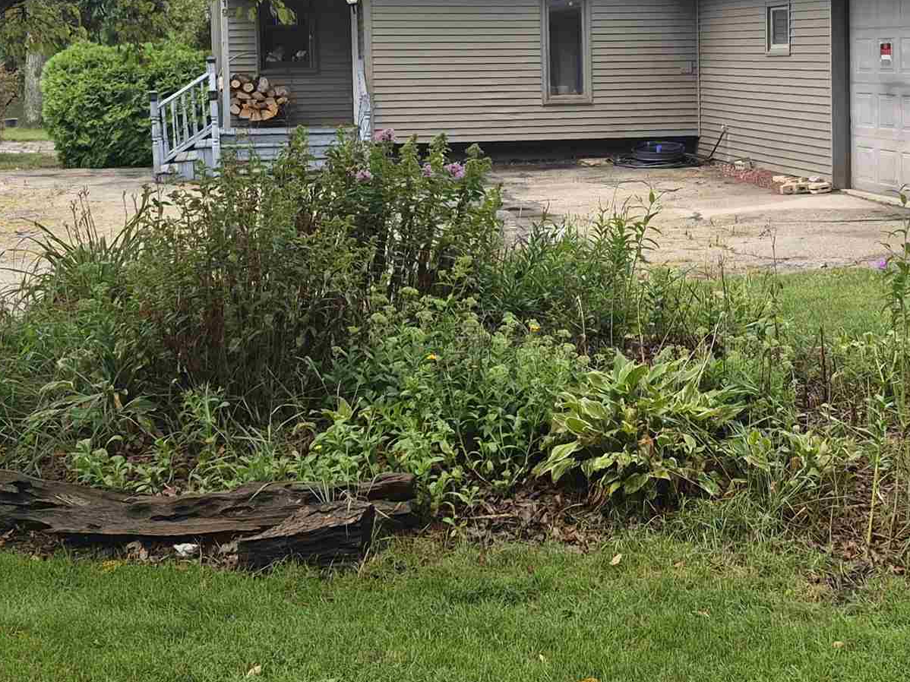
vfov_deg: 24.5
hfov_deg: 32.1
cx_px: 674
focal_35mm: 59
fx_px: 1551
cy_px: 153
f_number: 1.8
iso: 80
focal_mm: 5.4
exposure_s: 1/2176
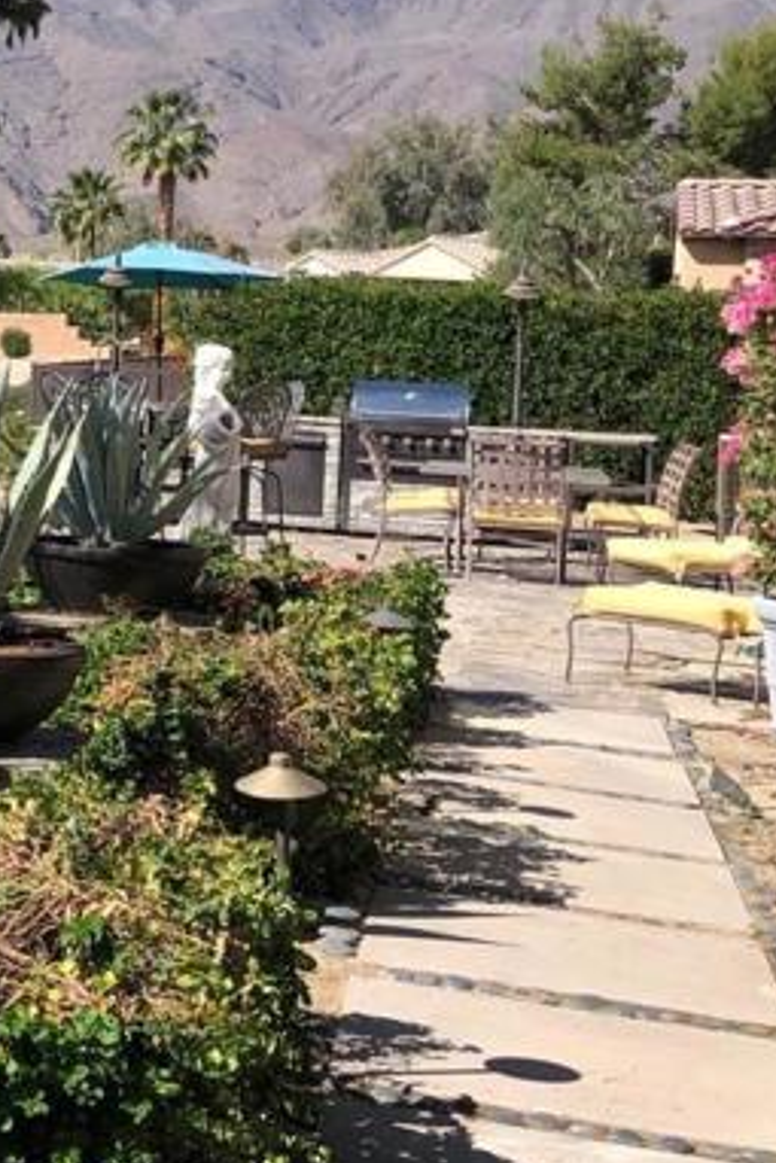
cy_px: 353
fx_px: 2520
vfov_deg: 25.8
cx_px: -673
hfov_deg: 15.0
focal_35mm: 78
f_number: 1.8
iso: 20
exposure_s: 1/1429
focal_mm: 3.99
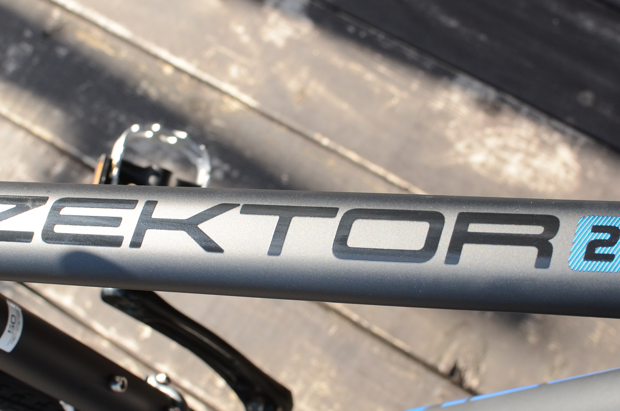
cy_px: 247
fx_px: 1267
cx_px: 286
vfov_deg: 18.4
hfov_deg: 27.5
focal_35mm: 74
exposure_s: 1/320
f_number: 9
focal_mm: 35
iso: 640
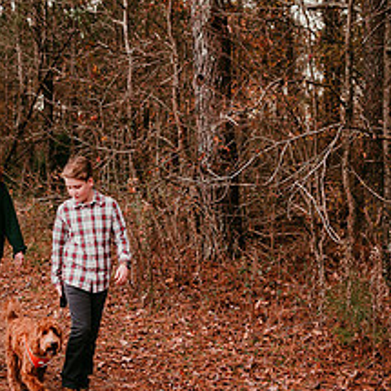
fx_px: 703
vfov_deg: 31.1
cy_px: 203
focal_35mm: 55
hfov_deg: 30.4
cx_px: 84
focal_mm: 24
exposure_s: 1/160
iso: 100
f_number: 2.2
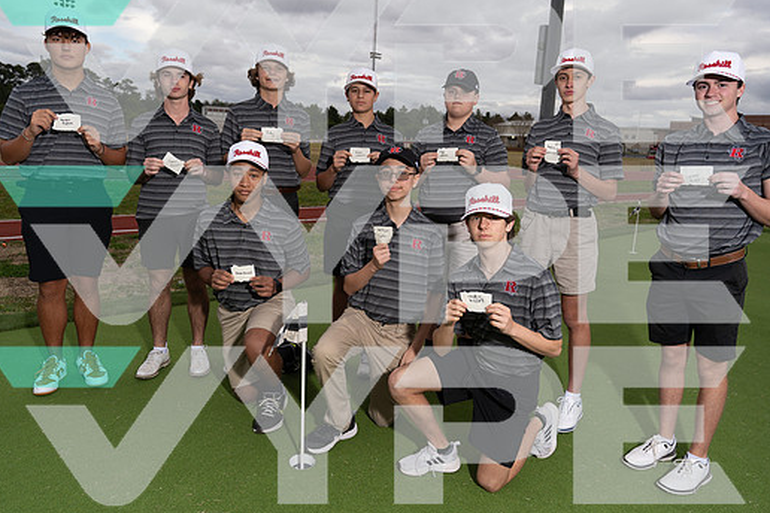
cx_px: 370
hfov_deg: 67.4
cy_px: 245
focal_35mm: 27
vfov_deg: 47.9
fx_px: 577
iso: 100
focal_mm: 24
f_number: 4
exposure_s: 1/250
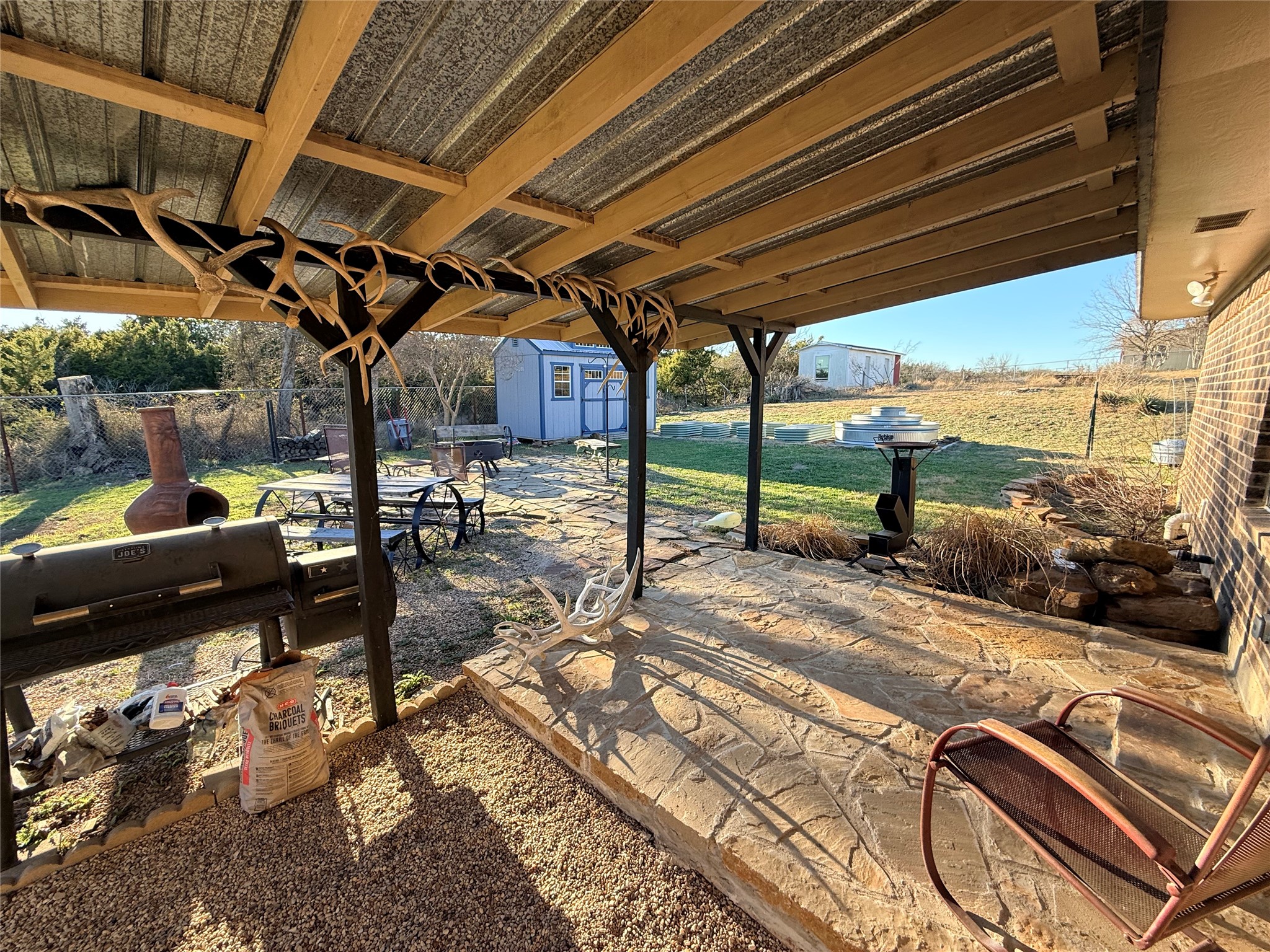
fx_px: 514
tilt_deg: -9.2
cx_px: 635
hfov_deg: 102.1
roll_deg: +0.4
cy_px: 476
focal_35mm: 14
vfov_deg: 85.7
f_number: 2.2
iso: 64
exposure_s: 1/294
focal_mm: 2.22
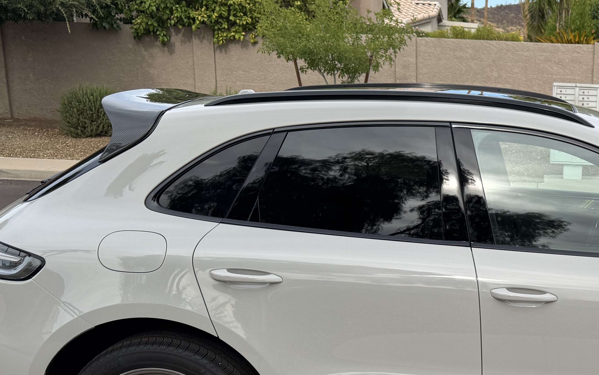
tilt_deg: -16.6
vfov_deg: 23.3
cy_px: 342
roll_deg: -1.9
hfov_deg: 35.1
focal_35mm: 54
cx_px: 553
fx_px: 882
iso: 80
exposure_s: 1/2415
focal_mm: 6.76
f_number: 1.78
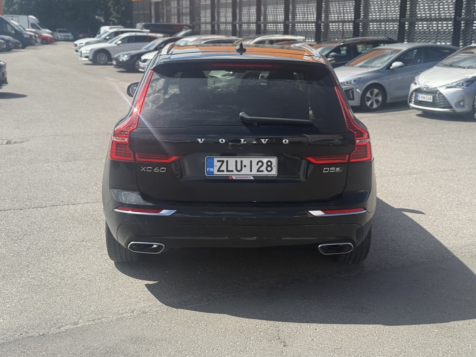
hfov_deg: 38.9
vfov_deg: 29.7
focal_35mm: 49
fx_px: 674
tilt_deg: -12.0
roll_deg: -0.6
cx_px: 243
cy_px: 181
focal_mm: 6.76
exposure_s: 1/4329
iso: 100
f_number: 1.78
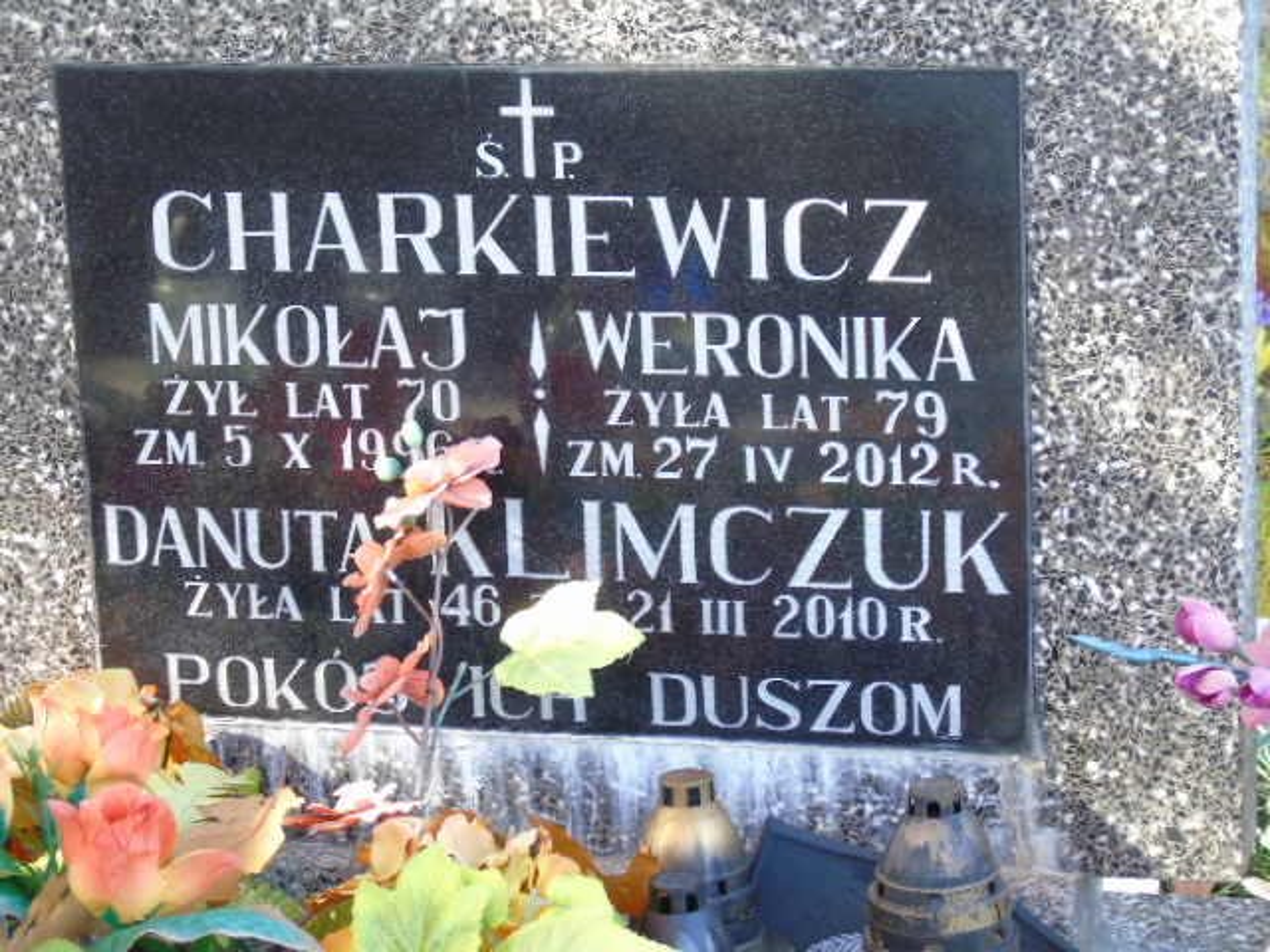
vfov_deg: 12.0
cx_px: 635
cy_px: 476
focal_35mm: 124
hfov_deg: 15.9
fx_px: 4549
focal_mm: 22
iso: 100
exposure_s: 1/30
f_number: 4.6
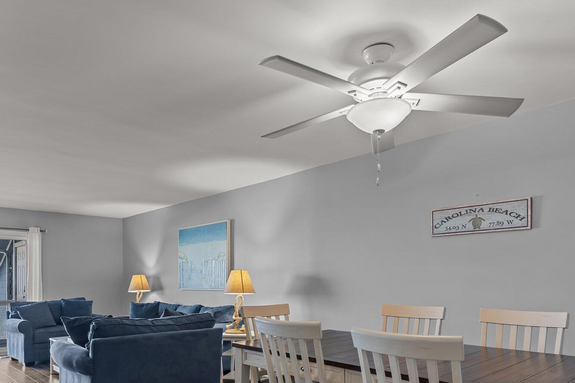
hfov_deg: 69.3
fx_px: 415
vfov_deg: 47.9
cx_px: 272
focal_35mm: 26
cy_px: 283
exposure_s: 1/4
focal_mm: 17
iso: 160
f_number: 7.1
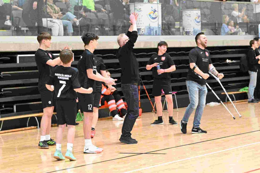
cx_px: 130
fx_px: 921
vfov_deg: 10.8
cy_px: 86
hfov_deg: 16.1
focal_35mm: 128
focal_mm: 85
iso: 8000
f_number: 2.8
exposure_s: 1/800
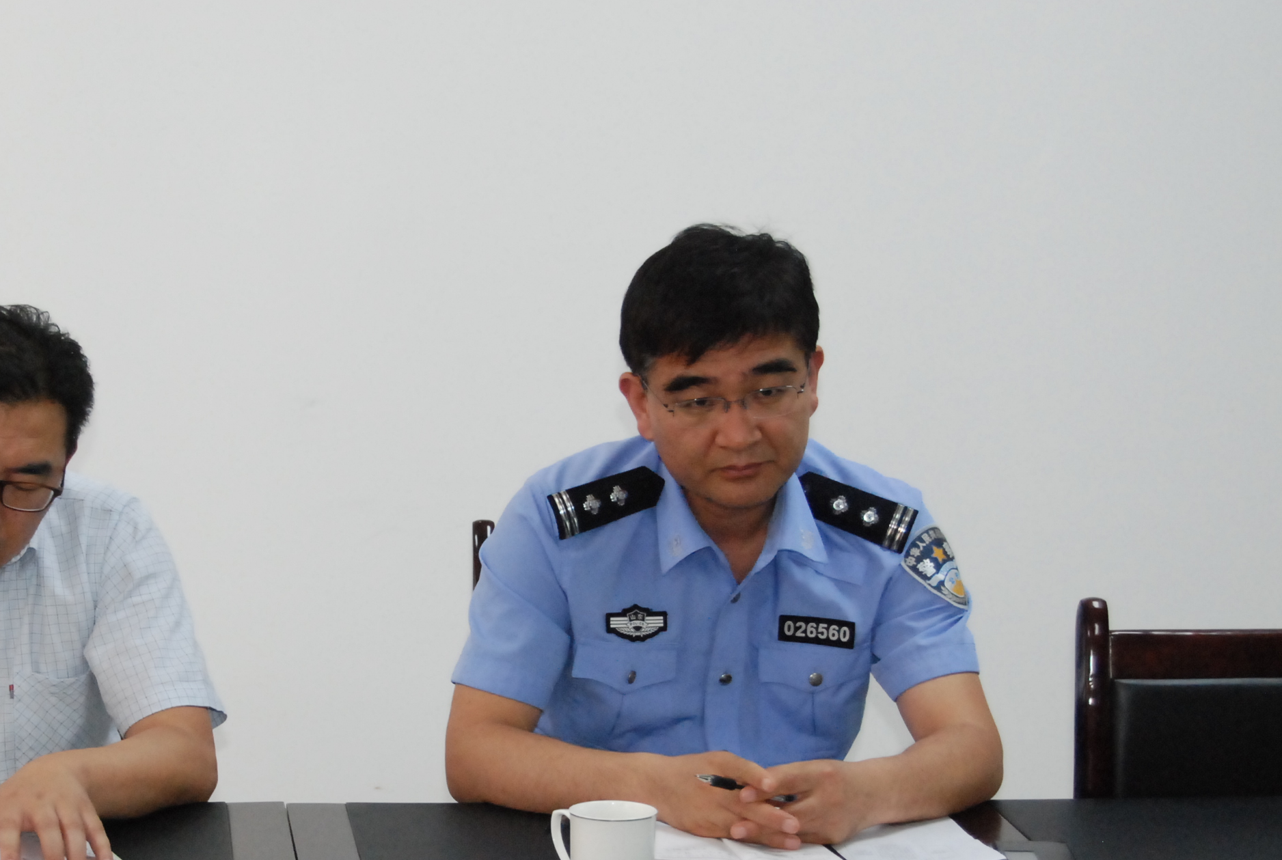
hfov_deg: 22.9
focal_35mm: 88
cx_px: 370
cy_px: 618
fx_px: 3140
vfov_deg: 15.5
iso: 1600
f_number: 5.6
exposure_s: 1/80
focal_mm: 38
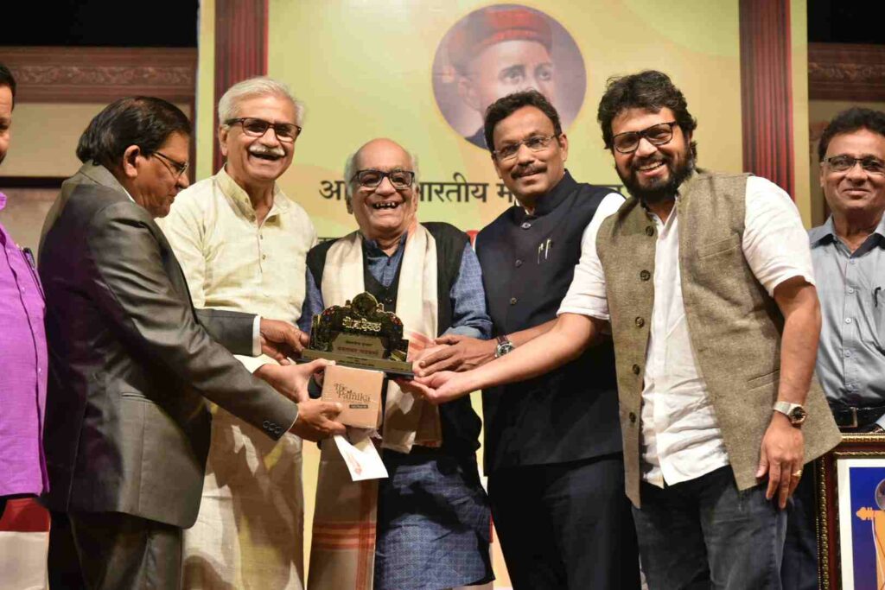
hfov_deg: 28.8
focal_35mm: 70
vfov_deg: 19.5
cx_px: 442
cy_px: 295
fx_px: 1721
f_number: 5
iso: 1250
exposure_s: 1/125
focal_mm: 70
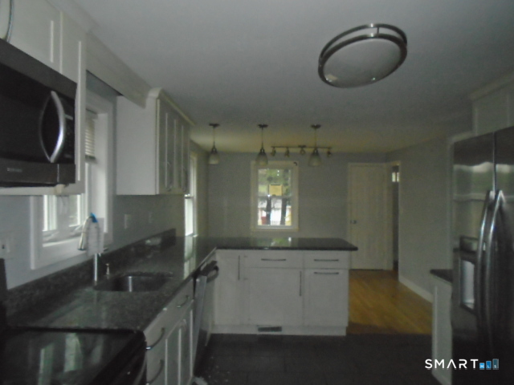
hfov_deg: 67.3
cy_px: 192
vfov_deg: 53.1
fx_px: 386
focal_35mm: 26
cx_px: 257
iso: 800
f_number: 8
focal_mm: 4.6
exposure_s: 1/30
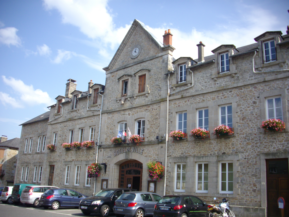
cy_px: 108
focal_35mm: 37
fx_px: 309
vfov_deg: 38.7
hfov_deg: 50.1
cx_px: 144
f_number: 5.6
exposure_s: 1/250
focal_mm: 6.2
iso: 100
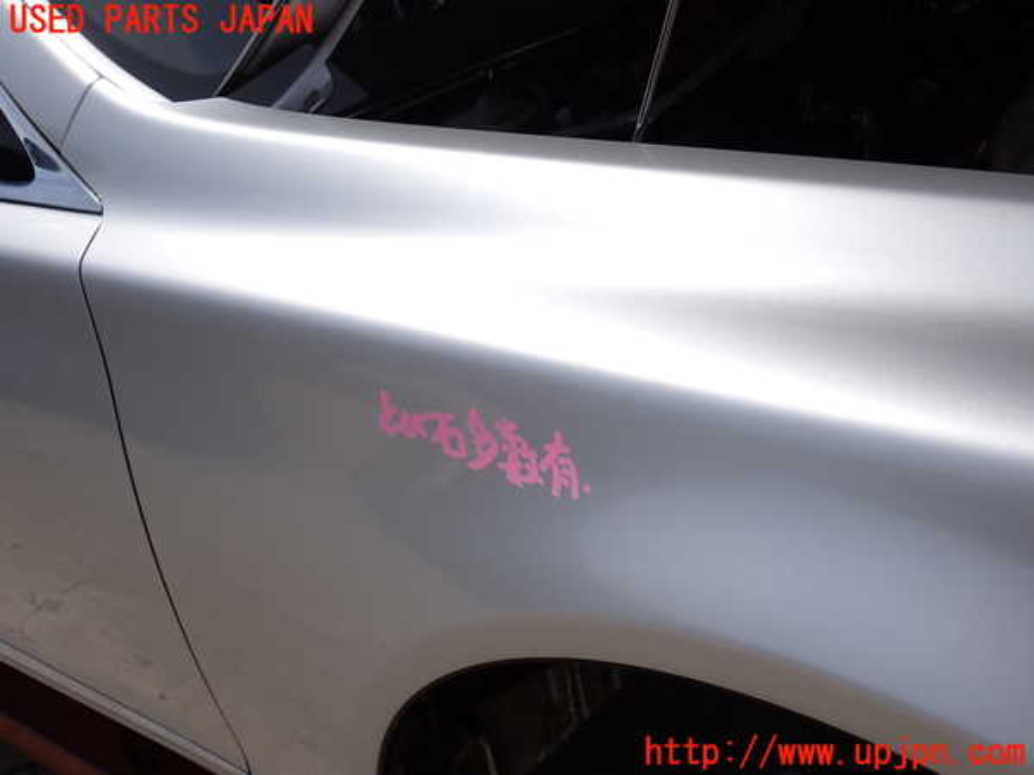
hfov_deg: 51.4
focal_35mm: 36
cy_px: 388
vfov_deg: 39.7
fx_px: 1075
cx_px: 517
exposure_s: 1/250
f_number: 10
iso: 100
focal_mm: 6.37
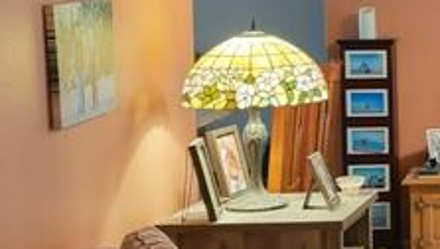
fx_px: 1402
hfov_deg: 15.3
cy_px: 77
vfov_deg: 10.1
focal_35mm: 120
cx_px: 801
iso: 540
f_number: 1.8
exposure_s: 1/15
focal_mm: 8.67
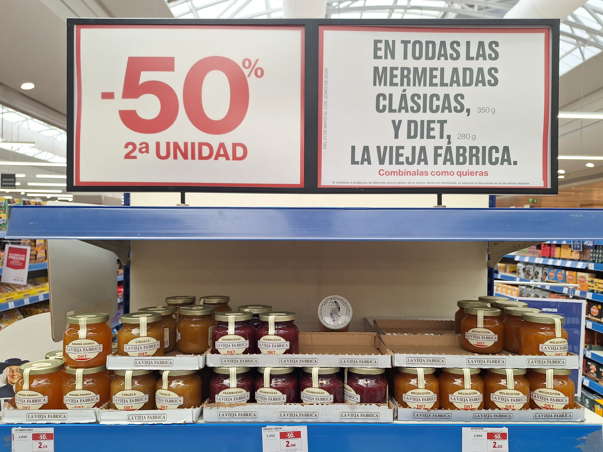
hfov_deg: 71.6
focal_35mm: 24
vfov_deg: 56.8
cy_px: 234
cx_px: 303
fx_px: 418
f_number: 1.8
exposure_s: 1/133
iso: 40
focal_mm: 5.54
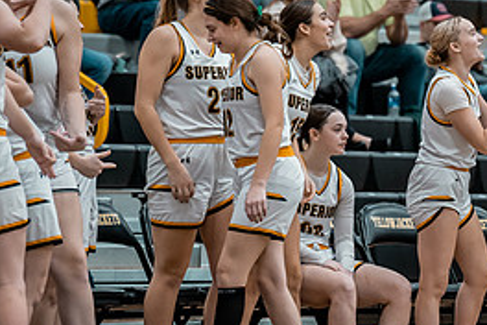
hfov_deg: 6.4
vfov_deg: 4.3
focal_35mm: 320
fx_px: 4329
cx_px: 435
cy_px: 132
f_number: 2.8
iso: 1600
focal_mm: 129
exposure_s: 1/640
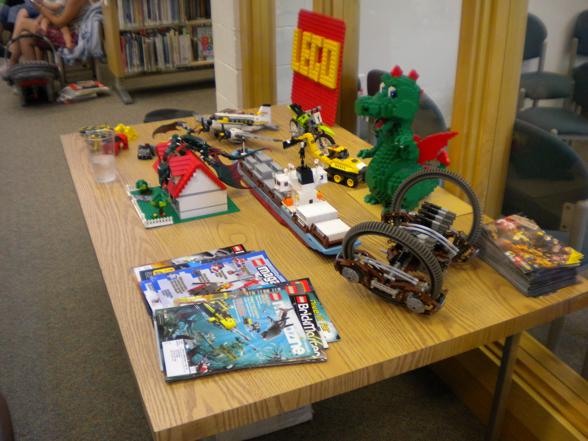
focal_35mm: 35
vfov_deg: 40.7
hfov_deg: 52.6
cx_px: 294
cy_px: 220
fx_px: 595
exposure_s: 1/61.6
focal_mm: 6.3
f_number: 3.1
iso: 248
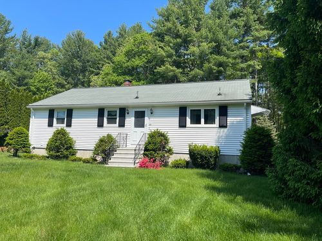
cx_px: 161
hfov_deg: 67.3
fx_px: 242
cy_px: 120
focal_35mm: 26
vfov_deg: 53.1
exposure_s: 1/2309
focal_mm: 5.1
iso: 50
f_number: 1.6
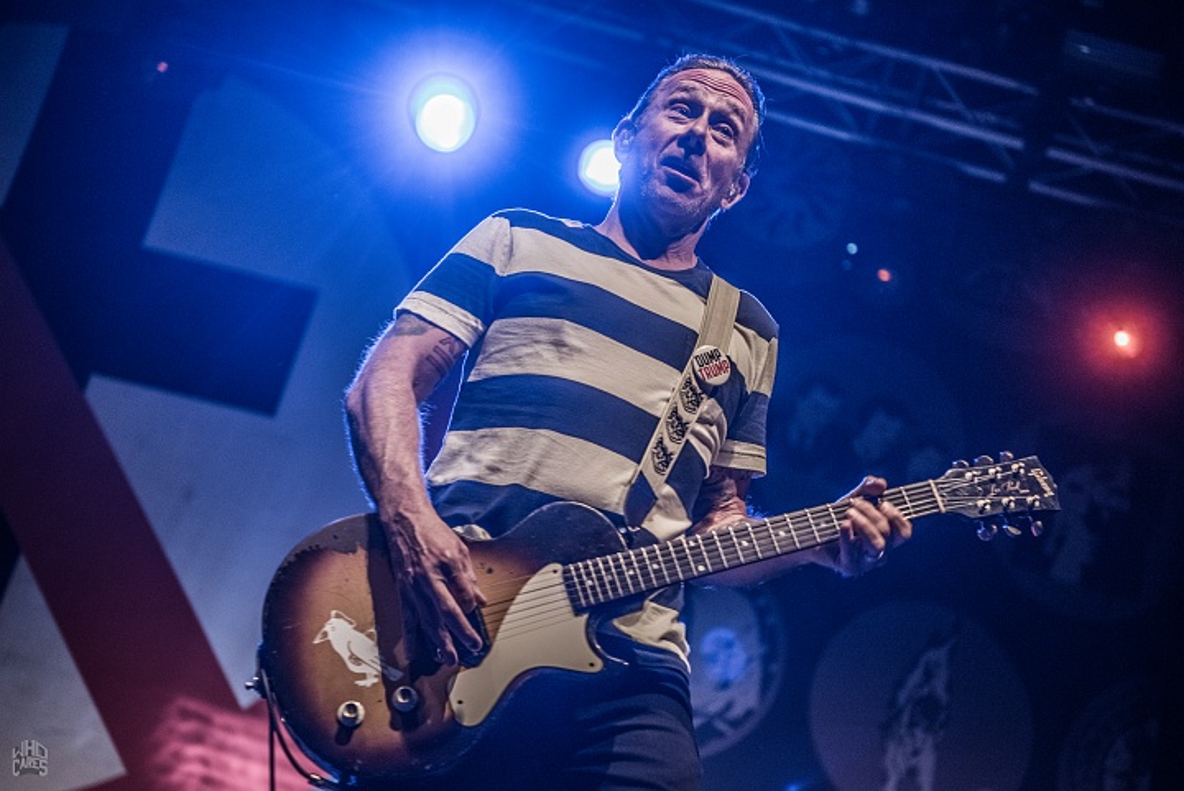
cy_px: 396
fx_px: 2304
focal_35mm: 70
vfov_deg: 19.5
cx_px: 592
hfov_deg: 28.8
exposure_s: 1/100
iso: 800
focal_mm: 70
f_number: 2.8
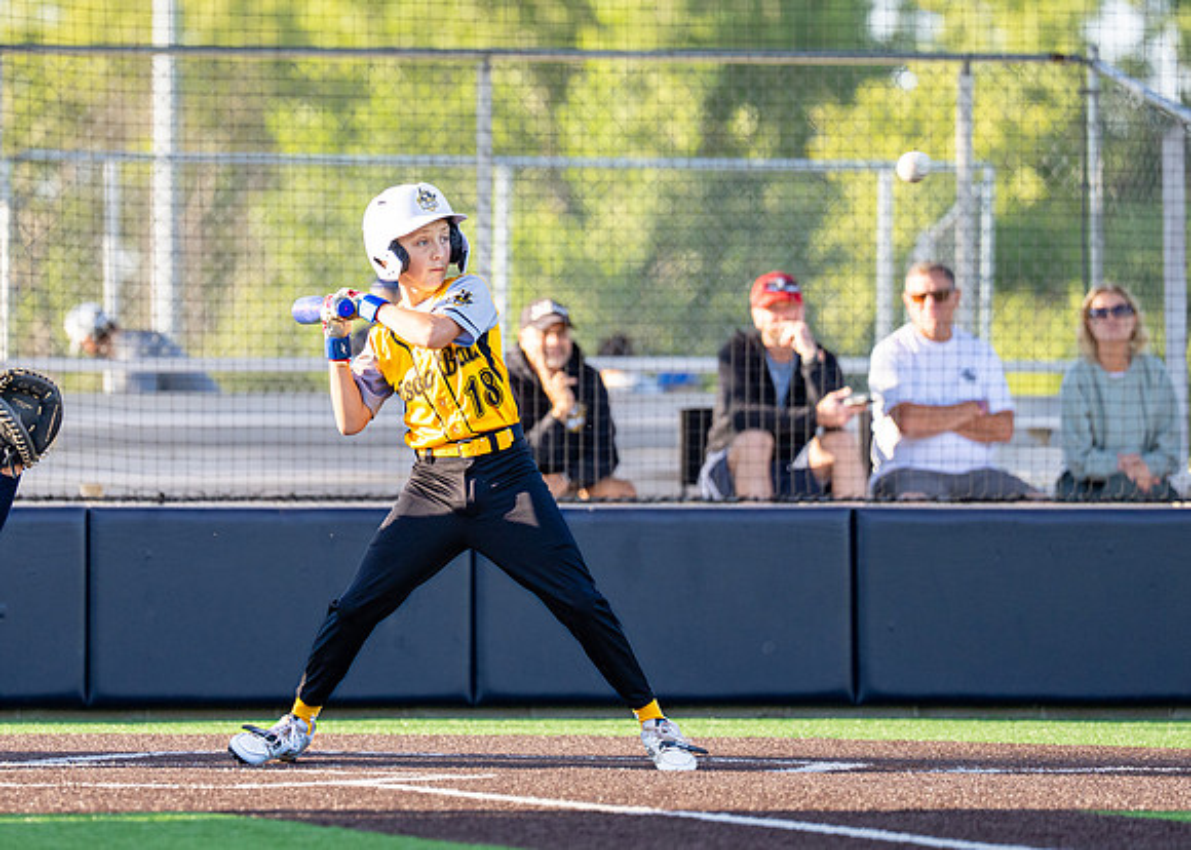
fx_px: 11608
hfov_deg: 5.9
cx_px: 338
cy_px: 320
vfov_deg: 4.2
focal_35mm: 343
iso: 400
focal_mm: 200
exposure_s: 1/1600
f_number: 2.8
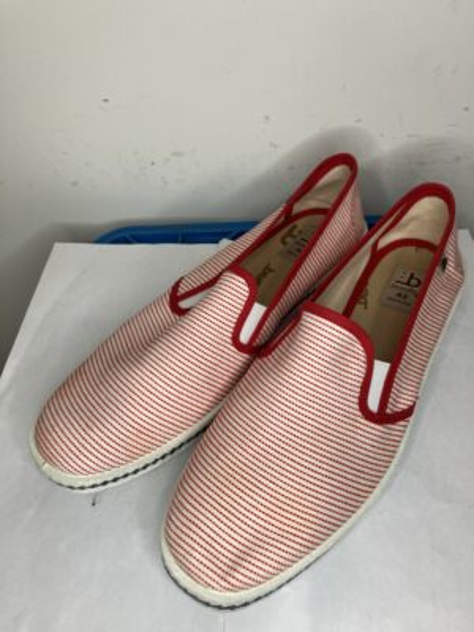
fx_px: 511
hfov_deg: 49.7
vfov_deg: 63.4
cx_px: 237
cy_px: 316
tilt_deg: -49.7
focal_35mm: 28
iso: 64
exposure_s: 1/100
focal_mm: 3.99
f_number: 1.8
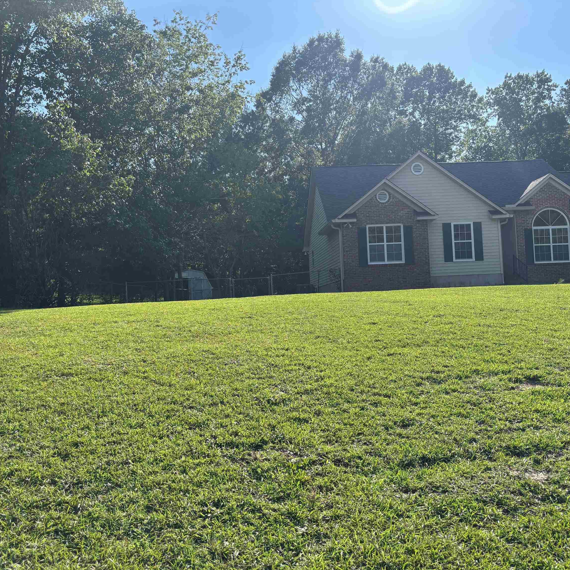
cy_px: 287
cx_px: 260
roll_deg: +1.9
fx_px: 578
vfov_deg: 52.5
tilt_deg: +3.6
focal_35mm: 31
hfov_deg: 52.5
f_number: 1.6
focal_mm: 5.96
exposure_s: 1/1721
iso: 50
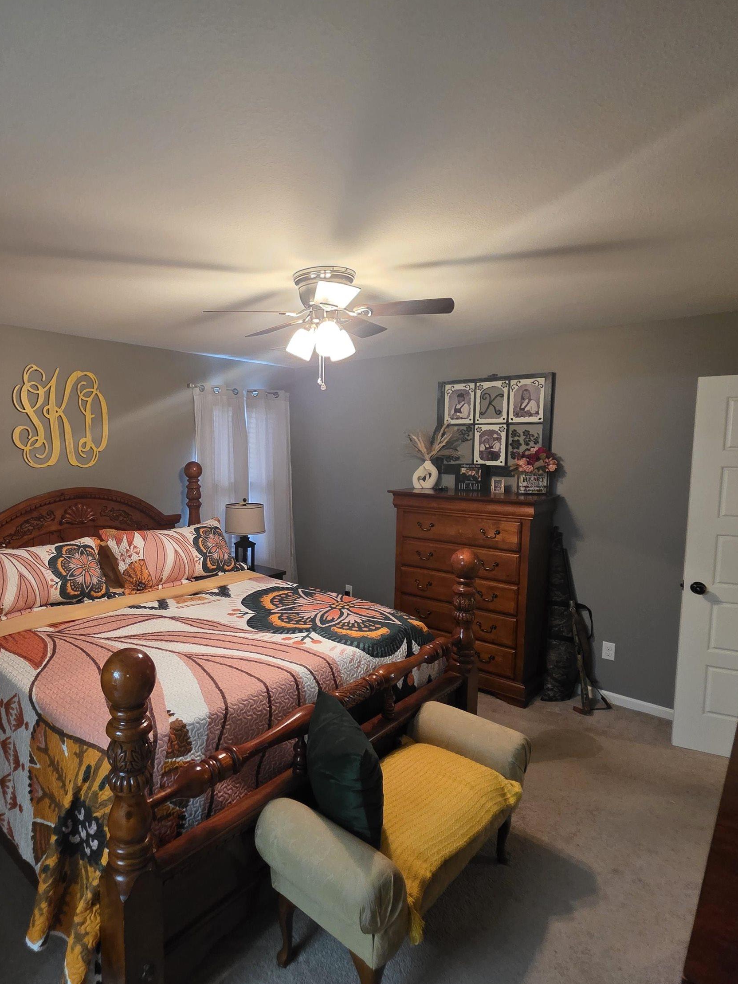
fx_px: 512
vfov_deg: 87.7
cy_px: 501
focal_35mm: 18
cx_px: 253
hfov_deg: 69.8
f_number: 1.9
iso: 800
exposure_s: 1/60
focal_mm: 2.2
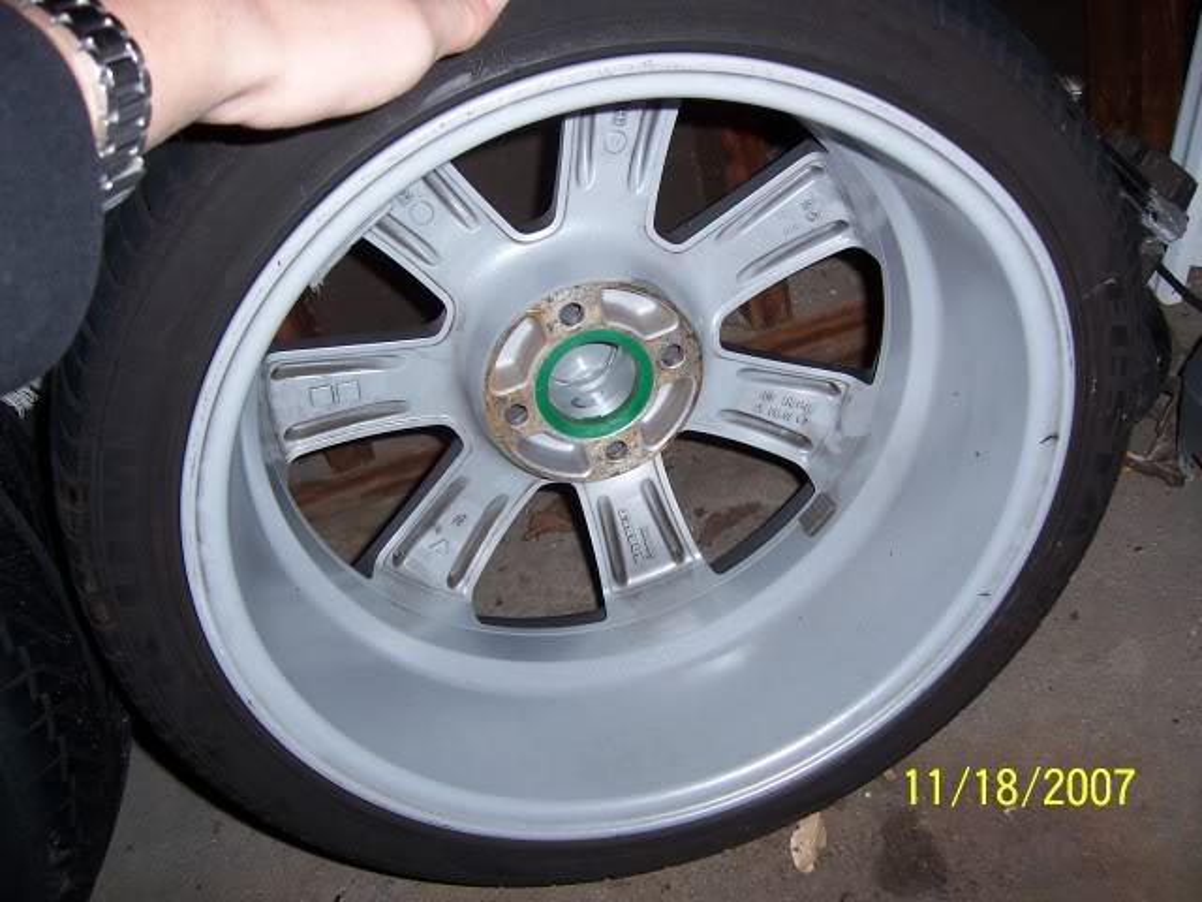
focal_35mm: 36
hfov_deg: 51.4
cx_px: 601
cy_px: 451
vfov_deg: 39.7
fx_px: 1250
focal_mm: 6
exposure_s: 1/60
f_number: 3
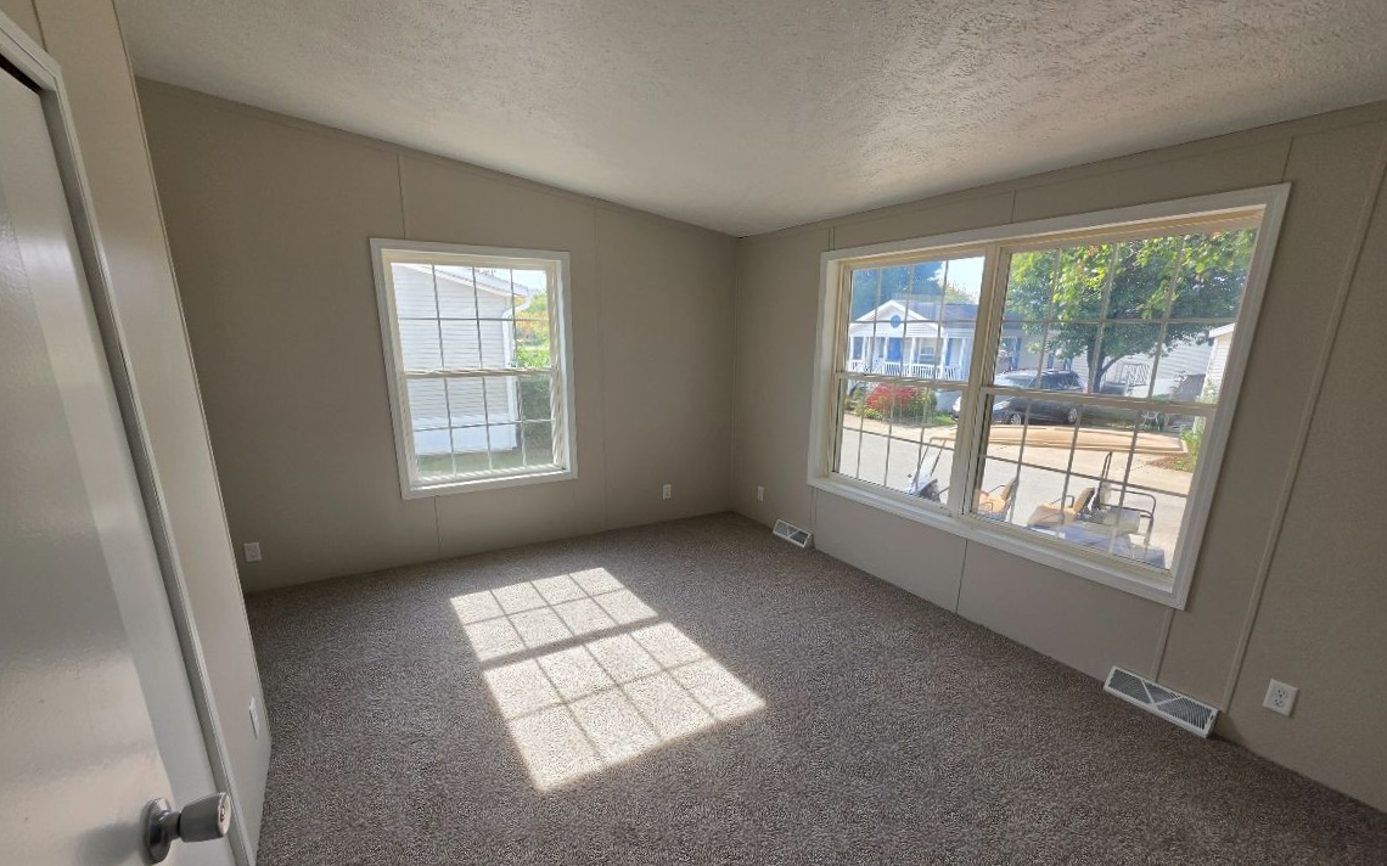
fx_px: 529
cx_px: 691
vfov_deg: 78.0
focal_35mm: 14
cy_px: 502
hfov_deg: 105.3
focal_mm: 2.2
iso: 32
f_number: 1.9
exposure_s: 1/336
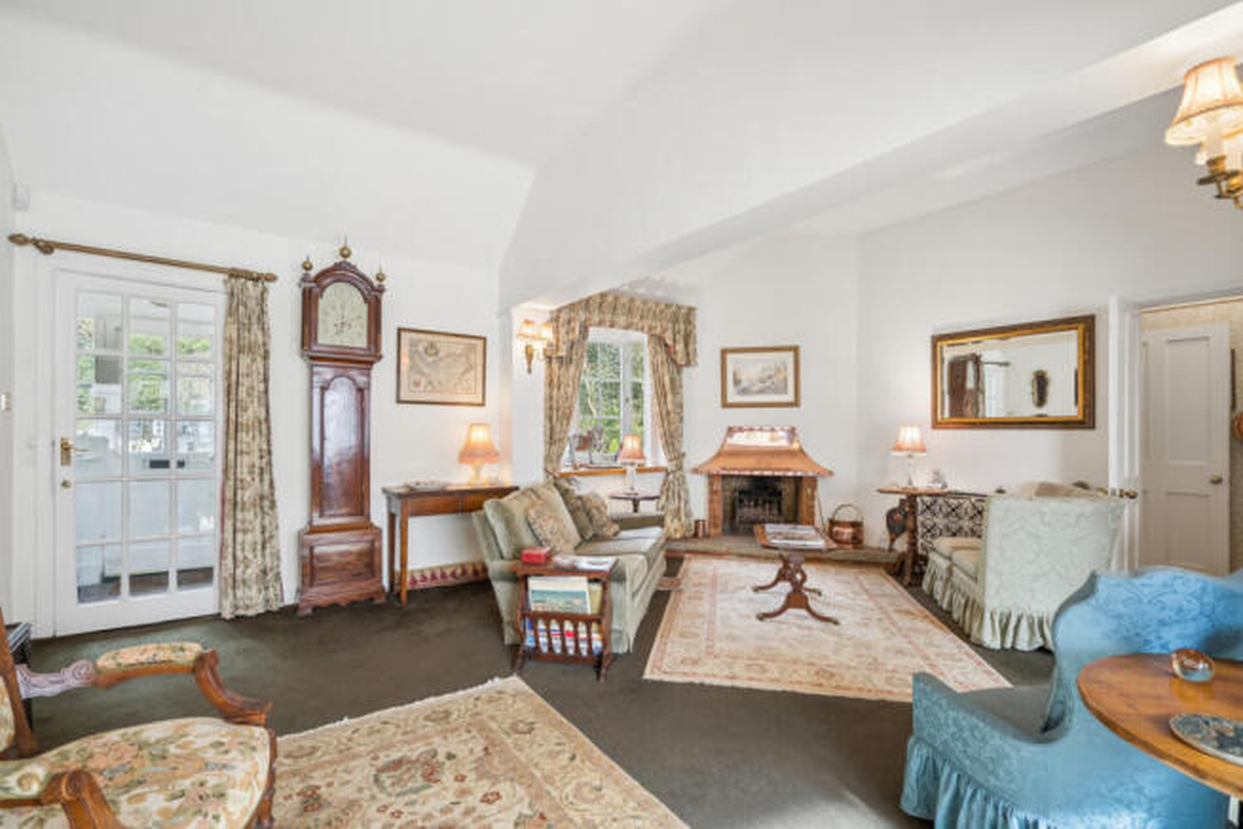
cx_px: 622
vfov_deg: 73.8
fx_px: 553
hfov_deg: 96.7
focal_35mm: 16
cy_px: 414
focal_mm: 16
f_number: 5.6
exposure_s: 1/50
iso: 640
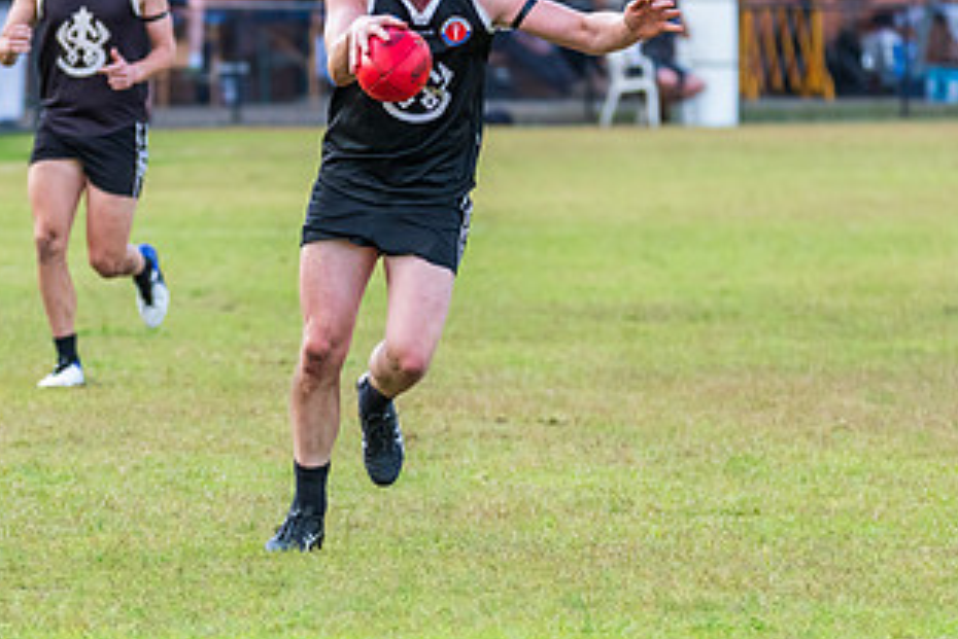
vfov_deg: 2.5
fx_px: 14536
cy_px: 202
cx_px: 329
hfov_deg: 3.8
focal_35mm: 546
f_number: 5.6
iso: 1000
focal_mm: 250
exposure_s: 1/1250
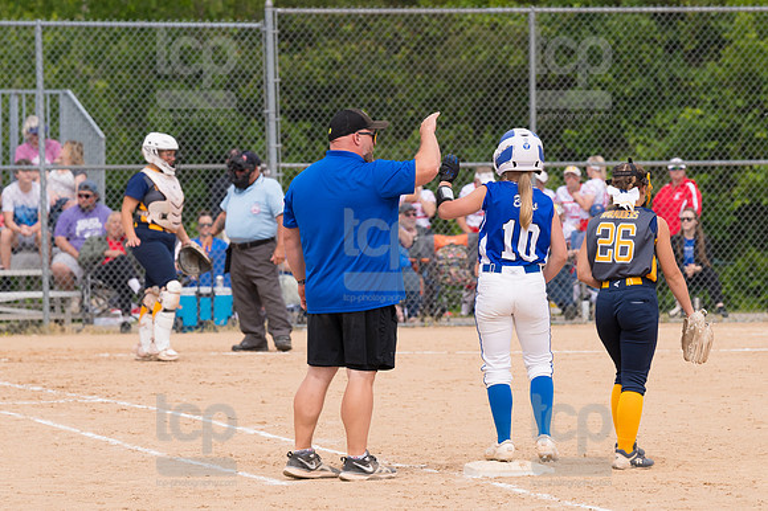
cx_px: 384
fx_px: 5906
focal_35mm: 277
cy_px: 256
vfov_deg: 5.0
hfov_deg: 7.4
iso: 320
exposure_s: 1/1600
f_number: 5.6
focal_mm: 185
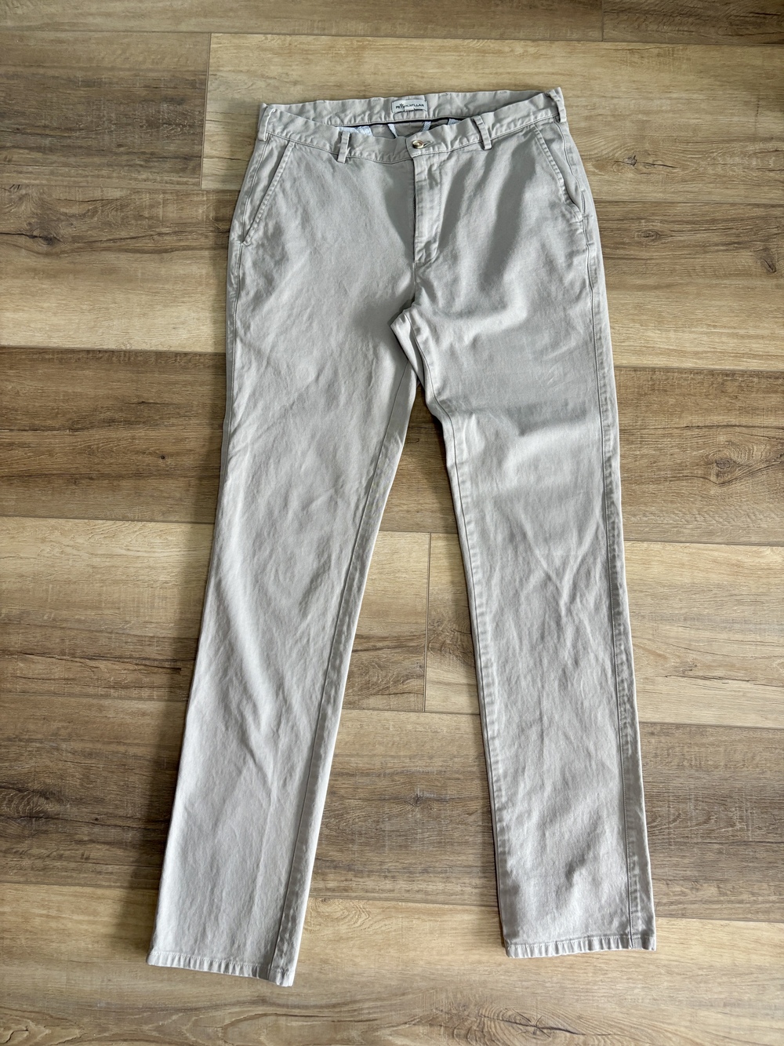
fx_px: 785
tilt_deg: -83.9
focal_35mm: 26
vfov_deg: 67.3
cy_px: 523
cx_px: 392
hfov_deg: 53.1
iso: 160
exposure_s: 1/60
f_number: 1.6
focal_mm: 5.96
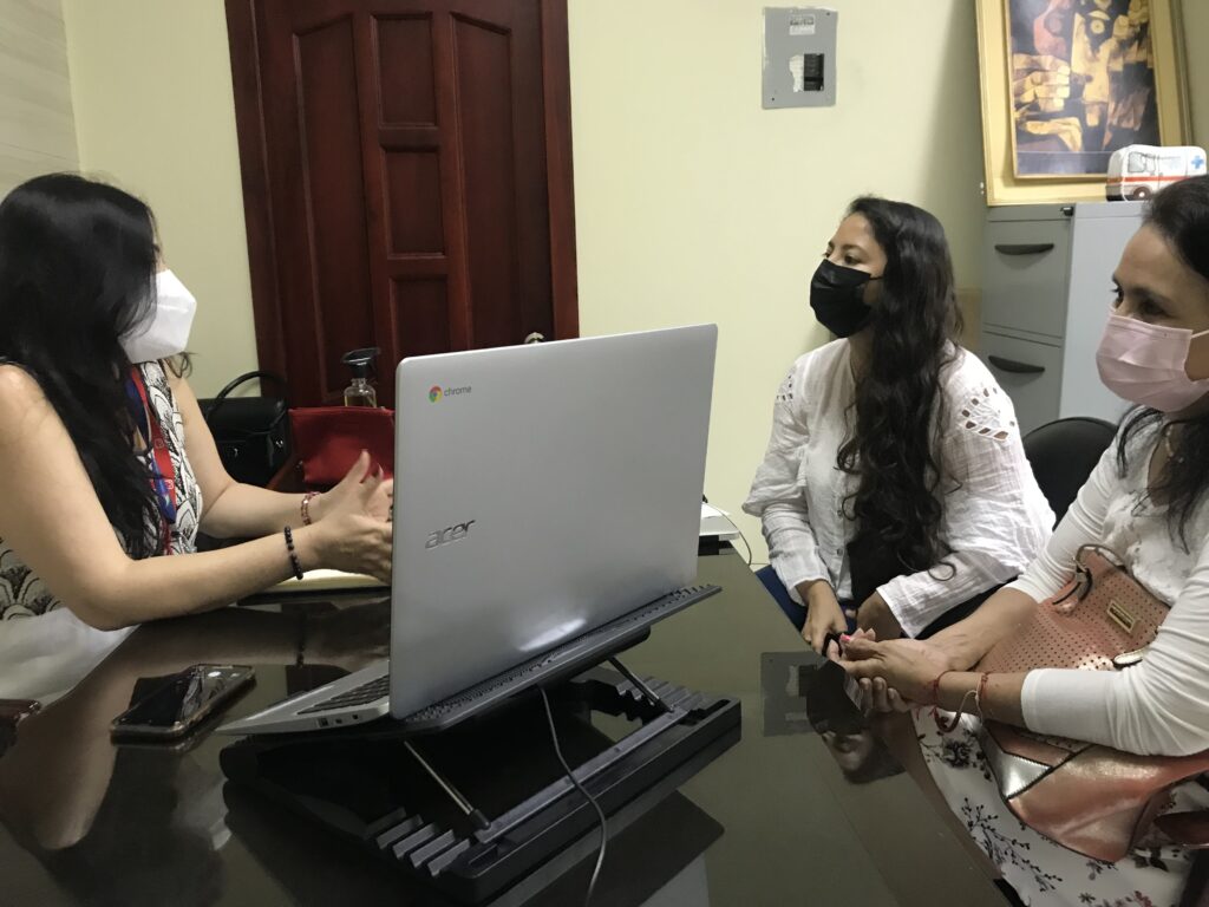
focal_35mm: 28
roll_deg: +1.1
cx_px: 604
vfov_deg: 49.7
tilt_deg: -9.3
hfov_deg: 63.4
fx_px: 978
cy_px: 454
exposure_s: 1/15
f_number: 1.8
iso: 64
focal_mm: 3.99
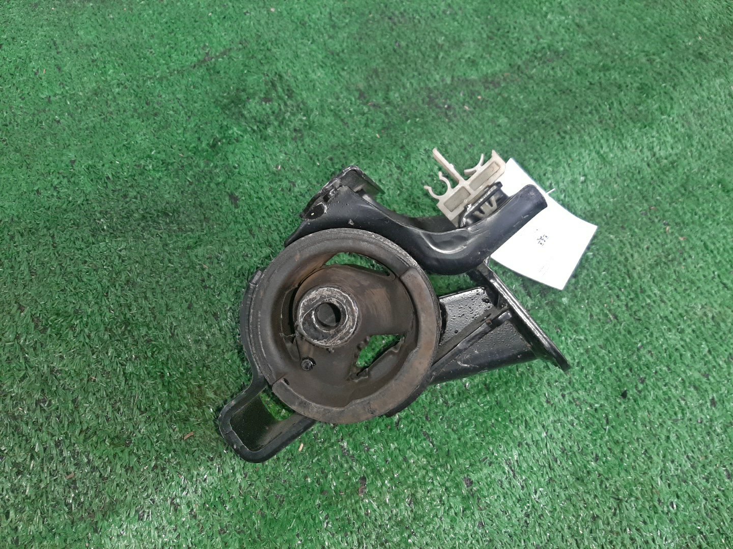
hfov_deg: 67.3
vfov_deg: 53.1
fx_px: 551
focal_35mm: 26
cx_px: 366
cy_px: 274
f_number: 1.7
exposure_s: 1/50
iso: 136
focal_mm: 3.93
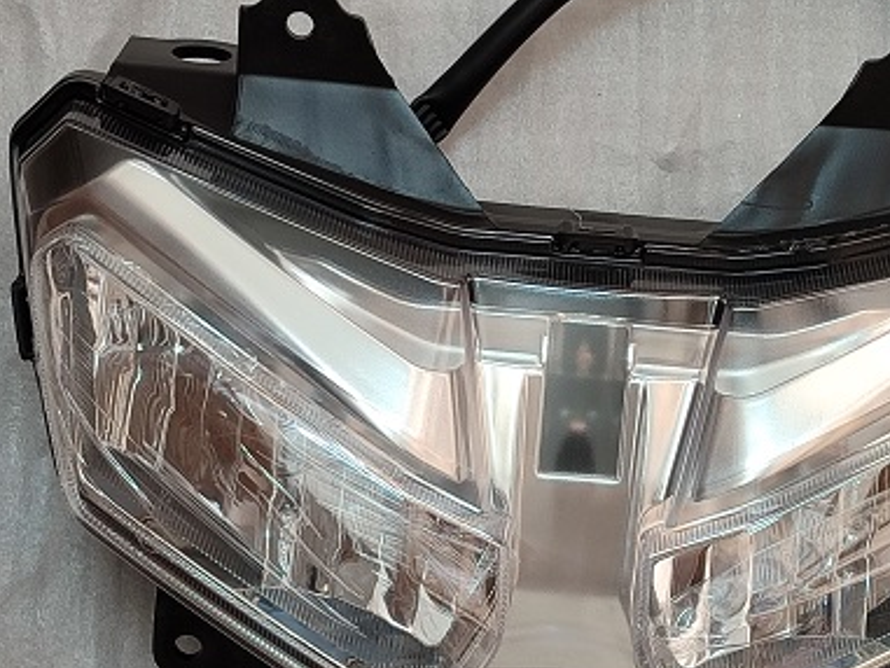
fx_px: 1157
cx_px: 573
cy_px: 355
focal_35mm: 45
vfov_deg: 32.2
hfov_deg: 41.7
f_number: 1.89
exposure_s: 1/50
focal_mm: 5.95
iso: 236
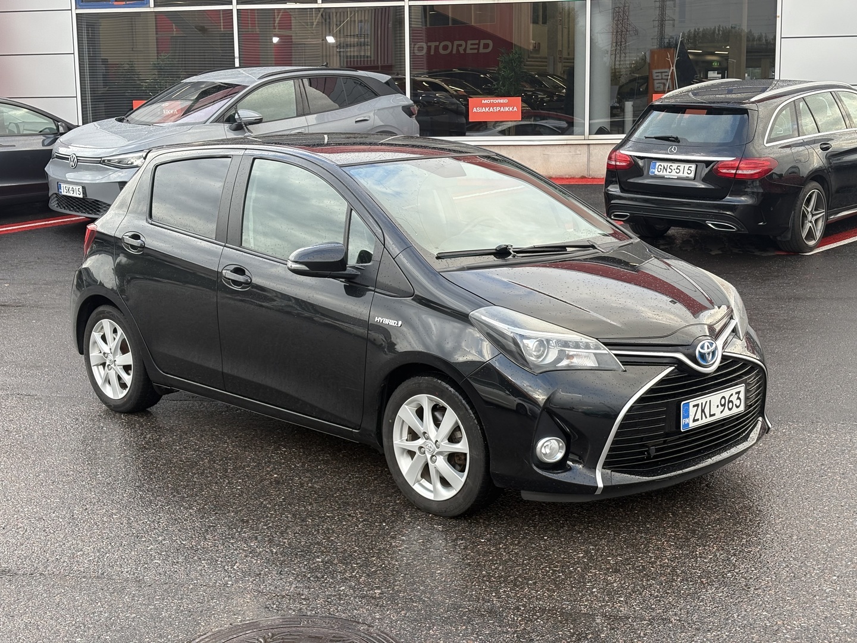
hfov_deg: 36.8
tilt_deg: -9.0
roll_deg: +1.1
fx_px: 1287
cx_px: 428
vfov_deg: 28.0
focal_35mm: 52
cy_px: 322
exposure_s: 1/157
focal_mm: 5.96
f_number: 1.6
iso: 25
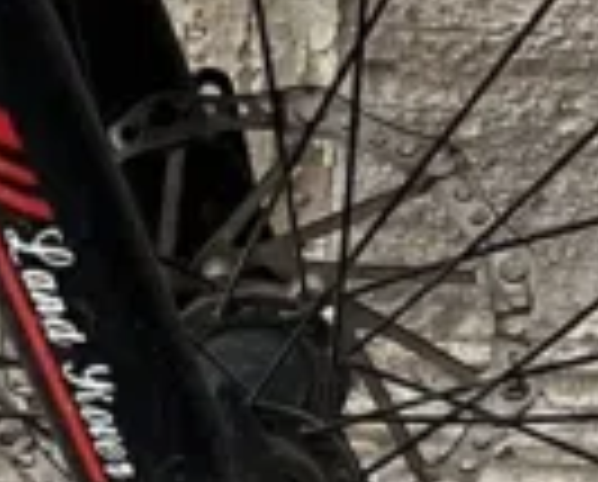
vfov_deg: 12.5
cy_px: -14
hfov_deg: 15.7
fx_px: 2164
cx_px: 225
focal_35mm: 122
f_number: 1.5
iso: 125
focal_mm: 5.7
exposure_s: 1/85
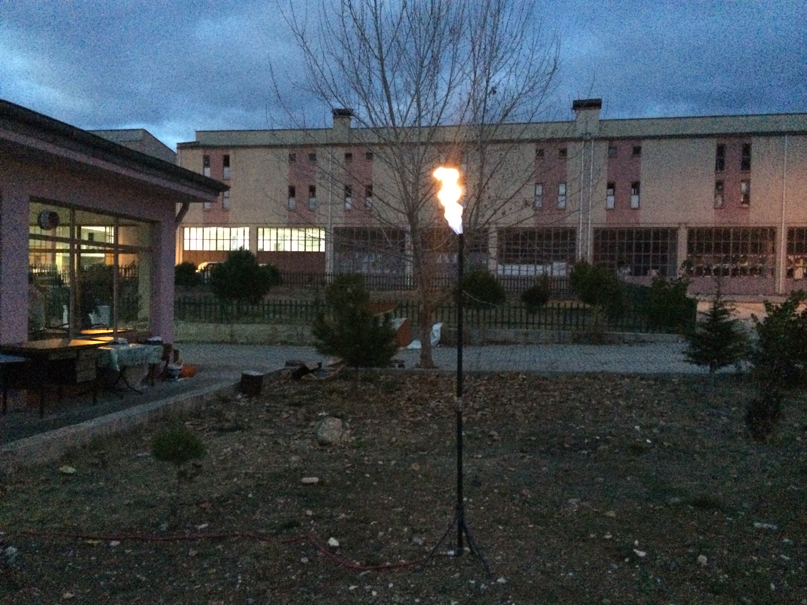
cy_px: 302
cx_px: 404
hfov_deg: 60.0
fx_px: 699
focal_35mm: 30
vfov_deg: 46.8
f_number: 2.2
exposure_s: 1/15
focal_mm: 4.12
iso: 800
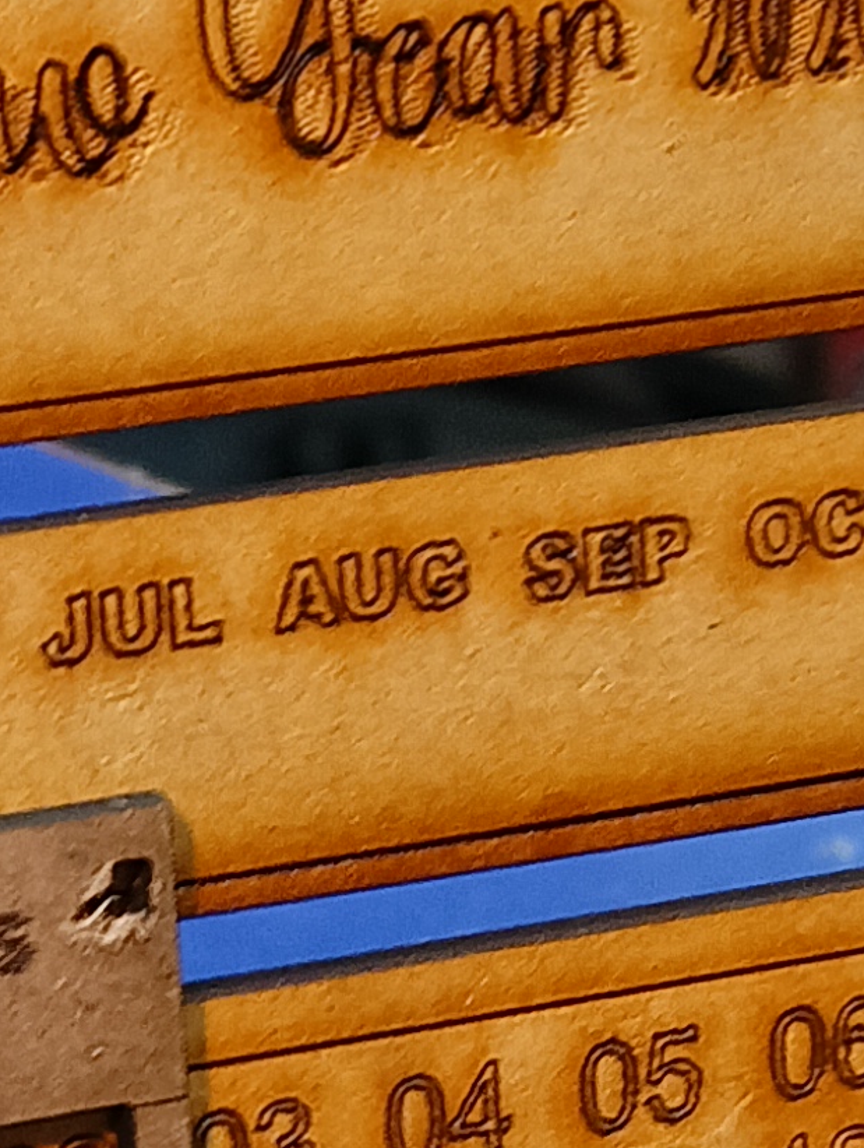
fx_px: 4282
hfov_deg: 11.2
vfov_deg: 15.1
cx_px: -271
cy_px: 1084
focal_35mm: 129
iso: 500
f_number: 1.8
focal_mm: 4.05
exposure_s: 1/33.3
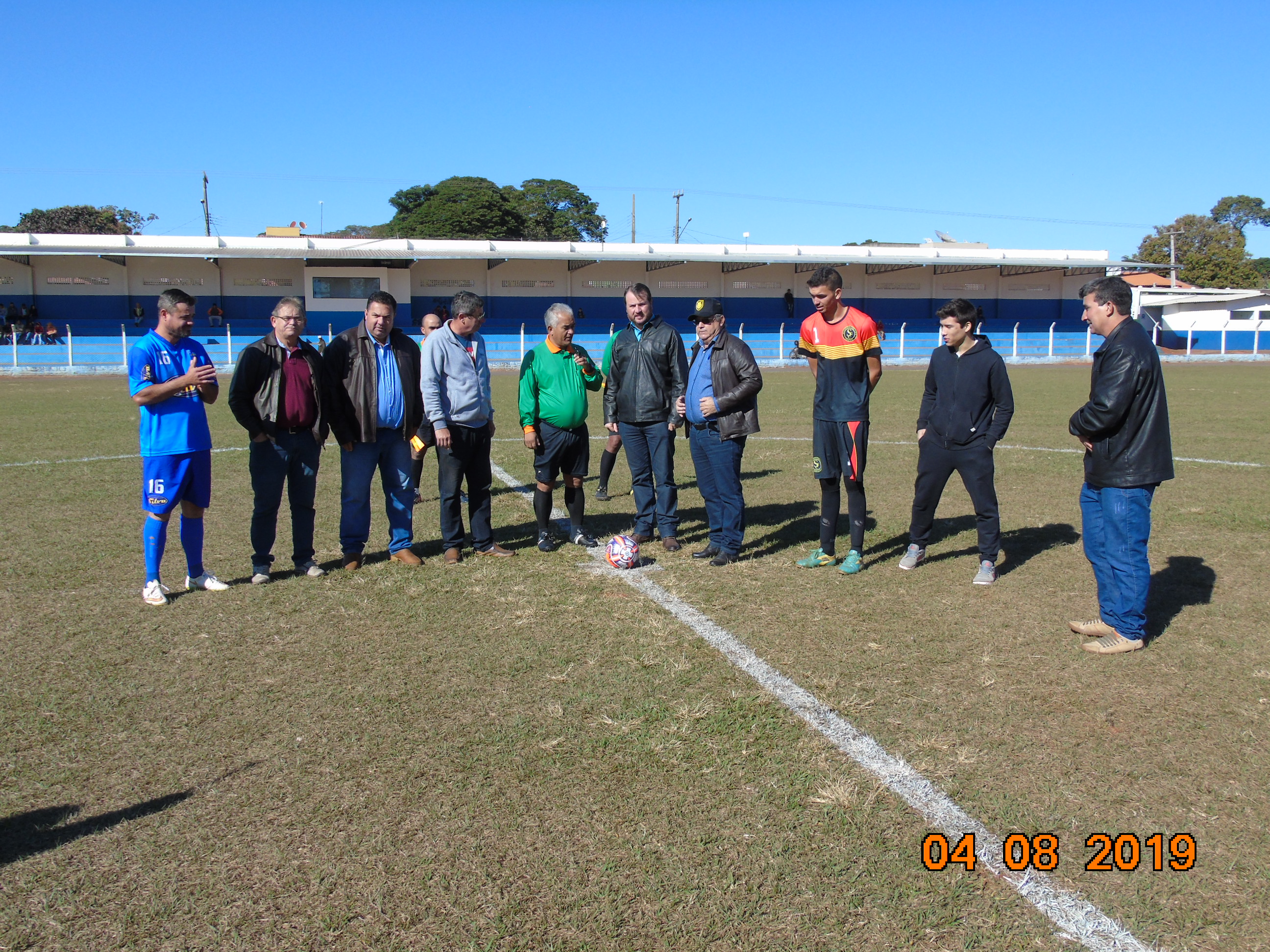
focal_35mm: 29
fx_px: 1064
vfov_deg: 48.2
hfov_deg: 61.7
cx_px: 635
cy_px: 476
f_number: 3.6
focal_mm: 5.2
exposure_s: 1/640
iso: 80
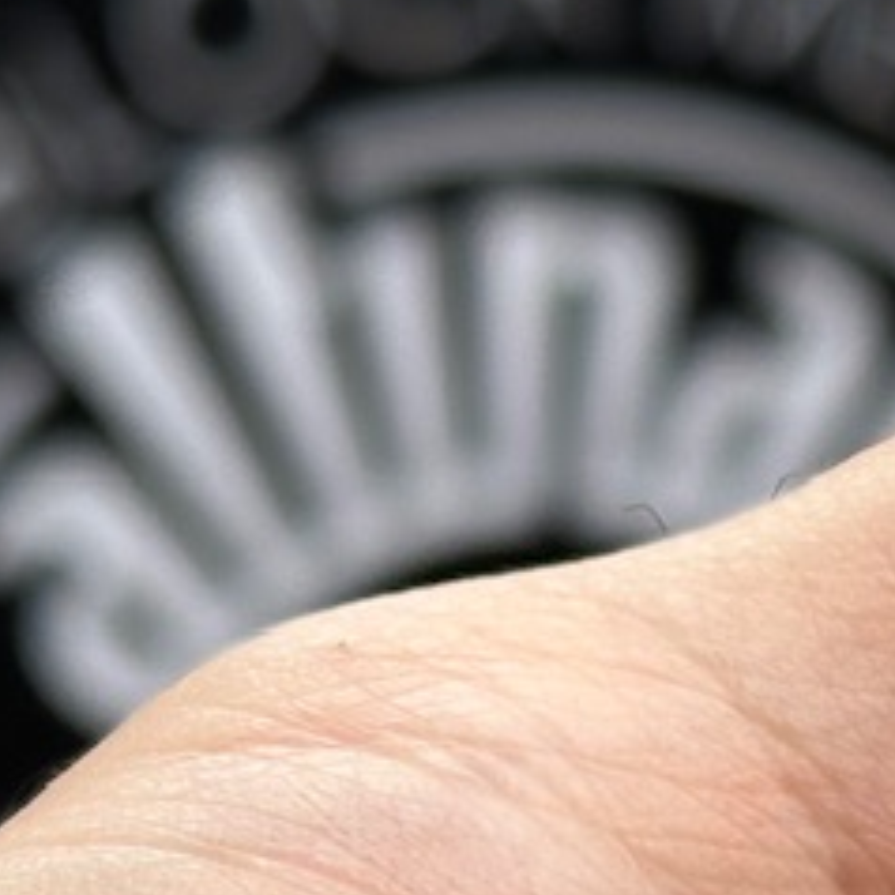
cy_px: 1384
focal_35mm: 228
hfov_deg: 7.5
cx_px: 1361
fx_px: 6669
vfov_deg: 7.5
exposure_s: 1/911
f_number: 1.78
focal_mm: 6.86
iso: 64
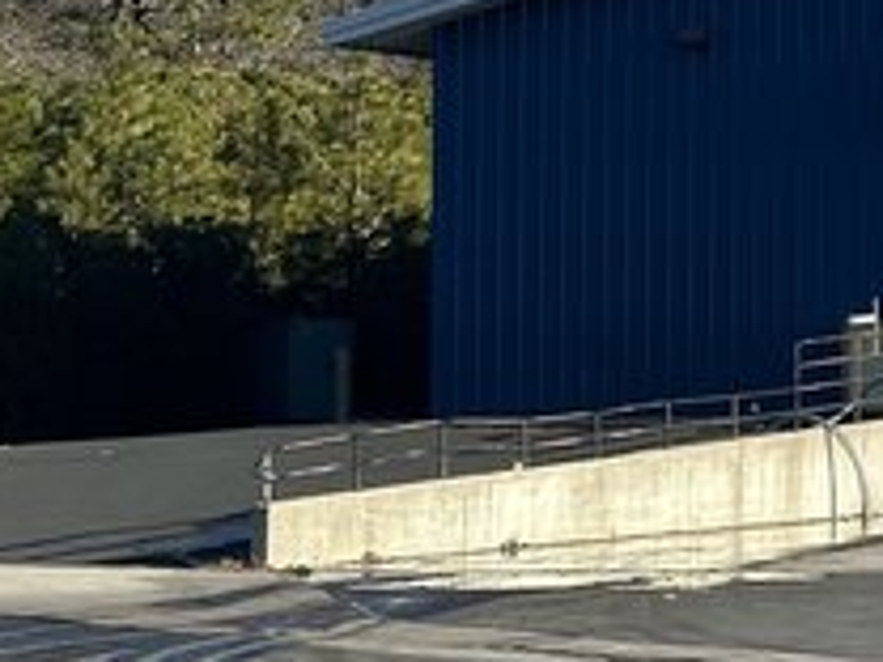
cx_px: 1545
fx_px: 4515
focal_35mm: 177
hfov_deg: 10.5
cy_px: 30
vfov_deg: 8.4
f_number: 1.78
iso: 64
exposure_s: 1/2070
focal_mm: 6.86
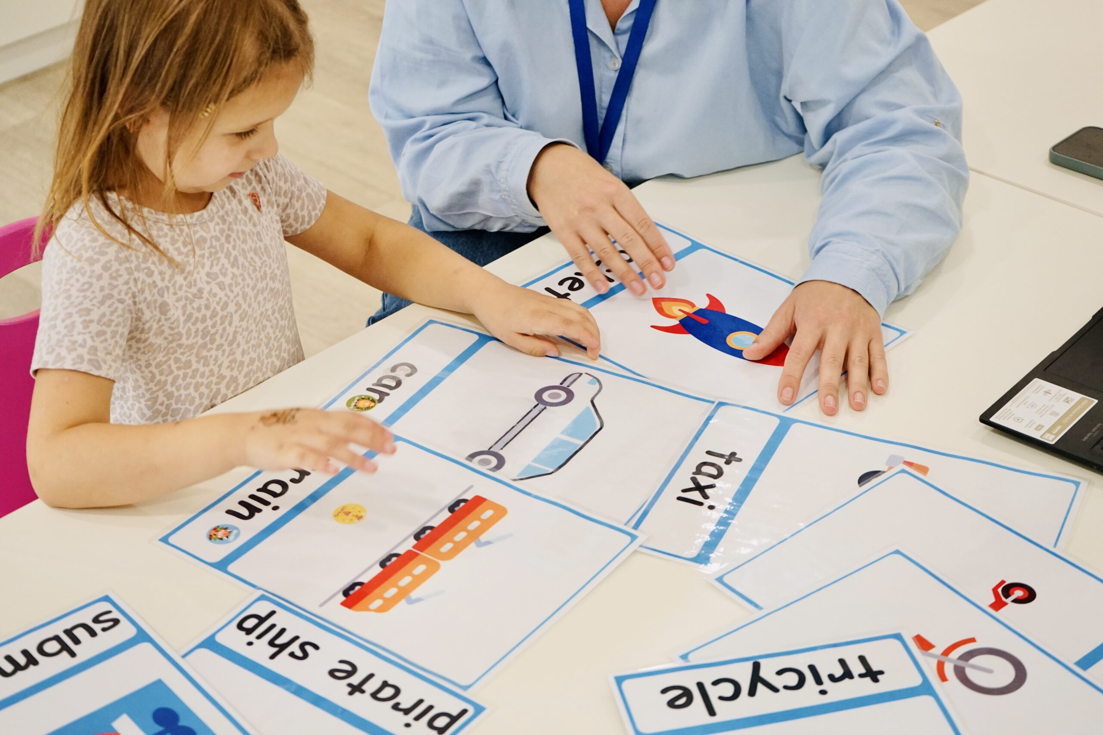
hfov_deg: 31.4
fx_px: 1961
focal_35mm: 64
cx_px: 552
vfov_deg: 21.2
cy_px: 368
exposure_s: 1/200
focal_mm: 64
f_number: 5.6
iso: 2000
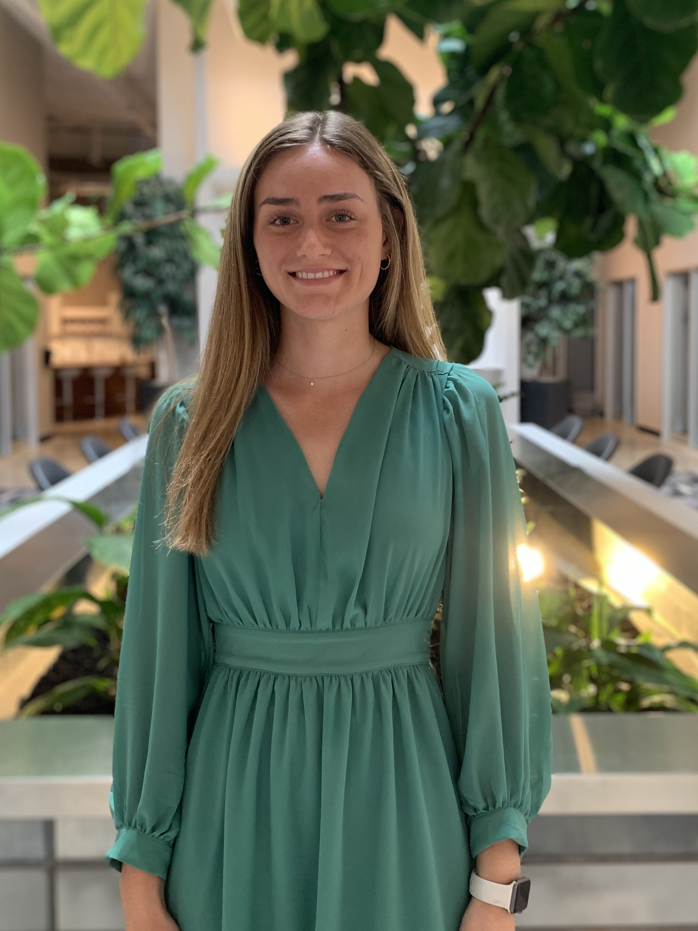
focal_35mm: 34
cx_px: 357
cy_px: 381
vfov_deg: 53.6
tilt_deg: -4.4
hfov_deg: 41.8
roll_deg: +0.2
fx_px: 914
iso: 320
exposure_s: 1/60
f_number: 1.8
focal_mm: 4.25
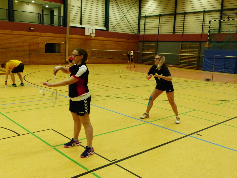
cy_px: 89
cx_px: 118
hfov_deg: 52.6
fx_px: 240
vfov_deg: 40.7
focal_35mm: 35
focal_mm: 6.3
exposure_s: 1/250
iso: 1600
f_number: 4
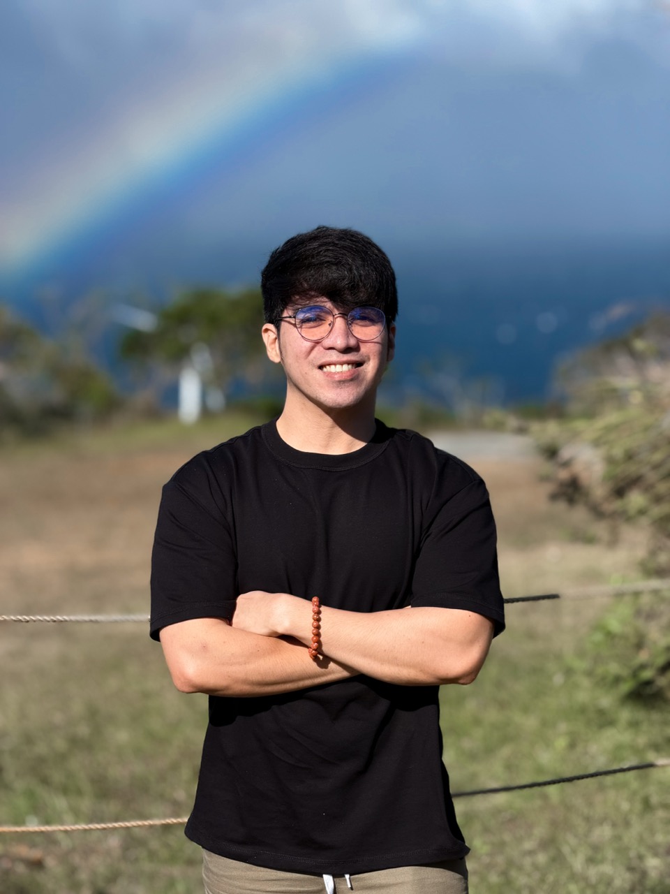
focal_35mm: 100
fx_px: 2581
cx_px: 335
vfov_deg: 19.6
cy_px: 447
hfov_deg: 14.8
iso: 40
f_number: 2.8
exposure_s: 1/640
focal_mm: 16.89
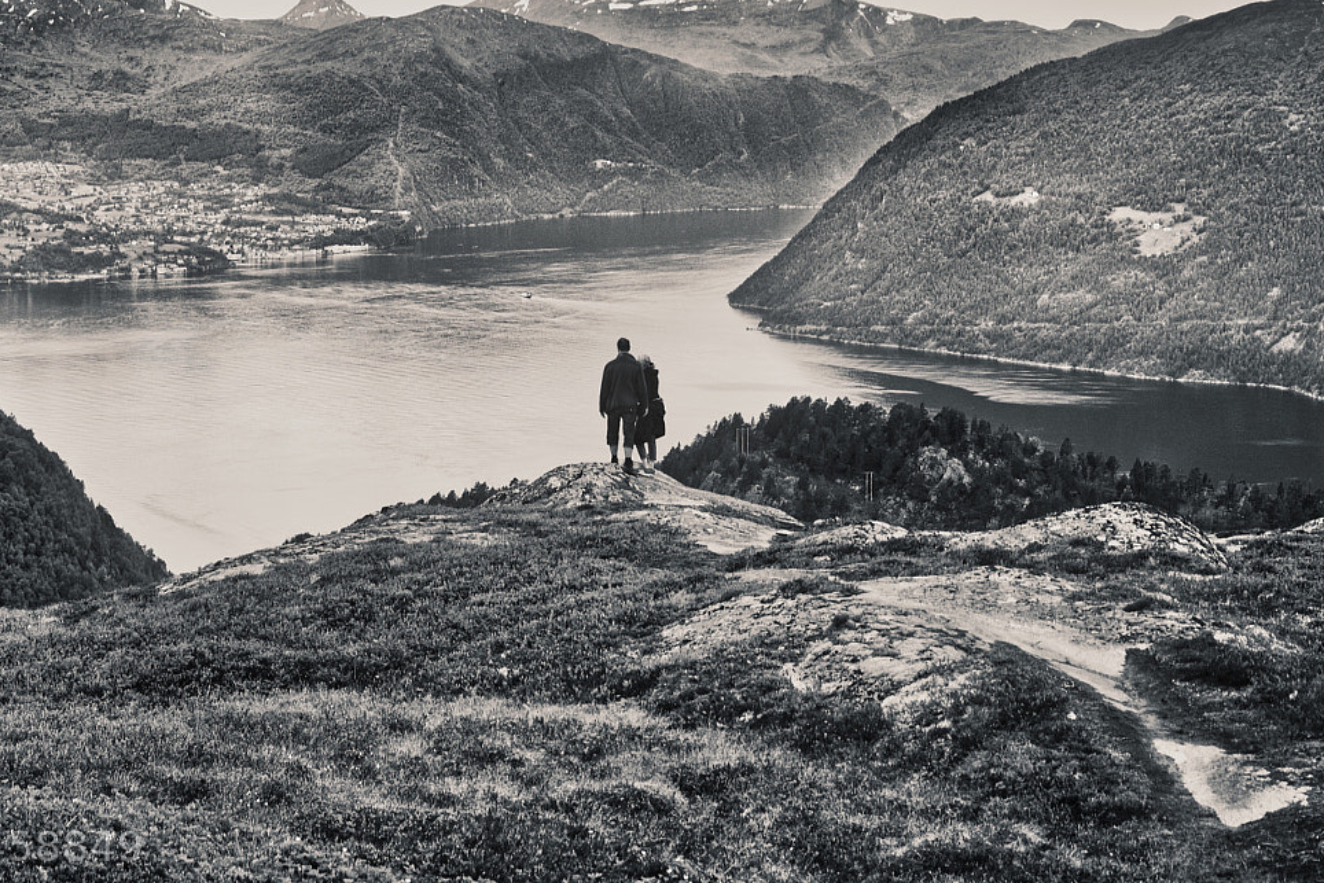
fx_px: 3237
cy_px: 221
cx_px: 522
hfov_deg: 23.1
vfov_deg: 15.5
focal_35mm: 88
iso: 100
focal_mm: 53
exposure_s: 1/40
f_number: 4.5
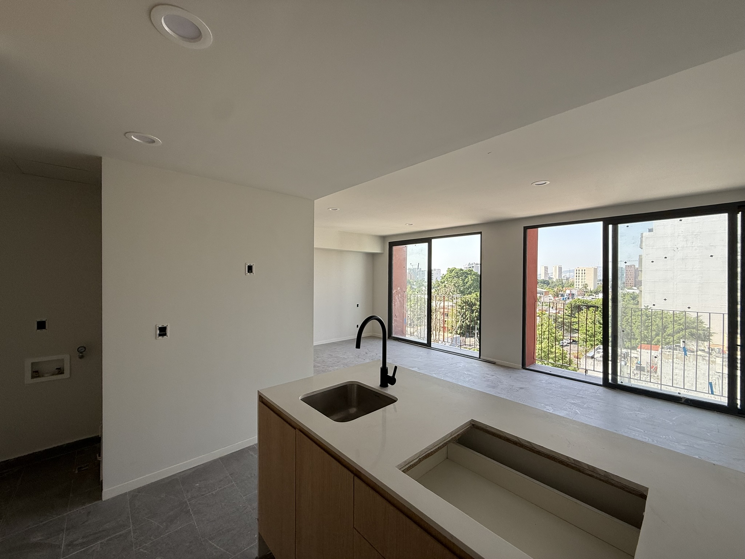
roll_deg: -0.5
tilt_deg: -0.6
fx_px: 301
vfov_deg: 85.7
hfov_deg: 102.1
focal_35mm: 14
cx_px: 372
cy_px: 280
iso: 64
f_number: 2.2
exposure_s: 1/336
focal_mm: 2.22
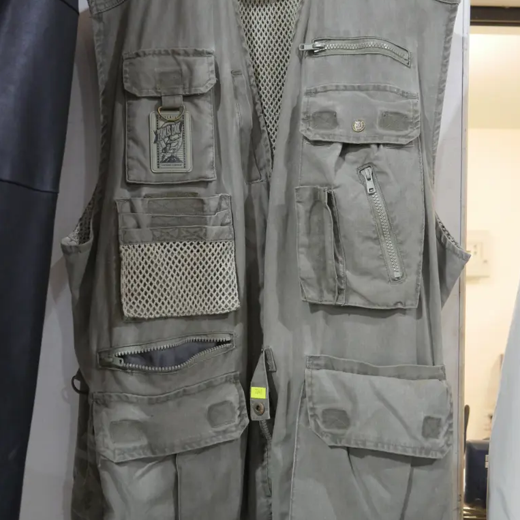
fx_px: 646
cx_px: 261
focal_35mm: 38
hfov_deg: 43.9
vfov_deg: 43.7
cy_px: 223
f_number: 3.6
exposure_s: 1/60
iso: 2000
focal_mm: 16
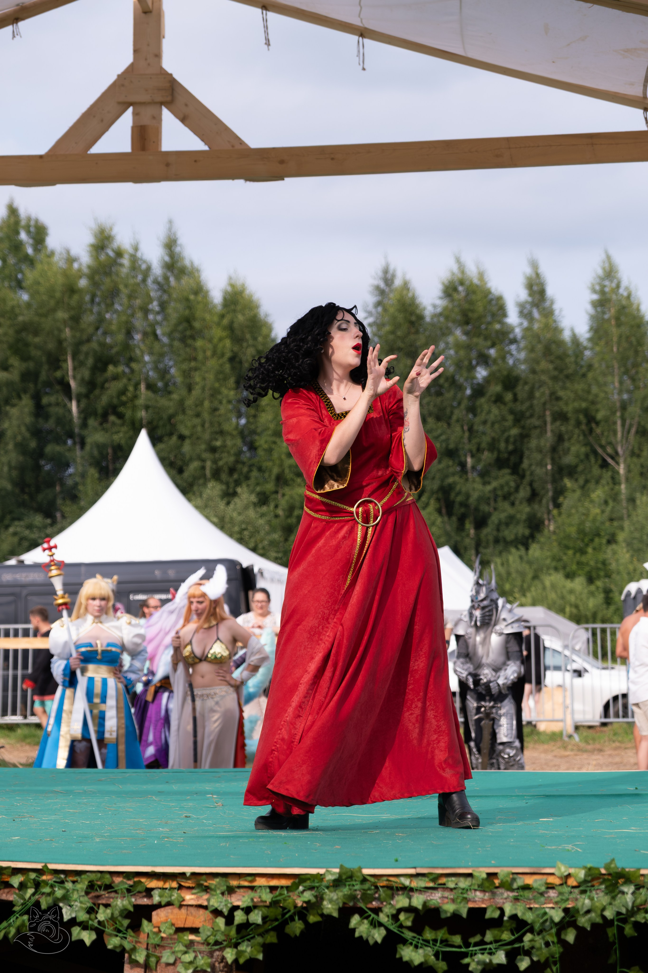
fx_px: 2241
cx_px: 324
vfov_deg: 24.5
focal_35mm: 83
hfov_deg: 16.5
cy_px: 486
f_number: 3.6
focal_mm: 55
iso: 200
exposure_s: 1/1600
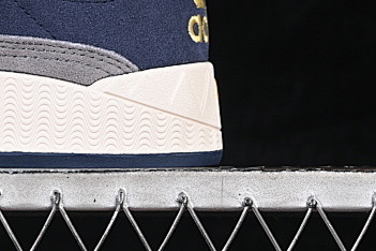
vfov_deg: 5.9
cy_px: -72
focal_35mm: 231
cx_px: -166
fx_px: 2412
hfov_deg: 8.7
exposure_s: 1/60
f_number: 7.1
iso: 160
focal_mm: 50
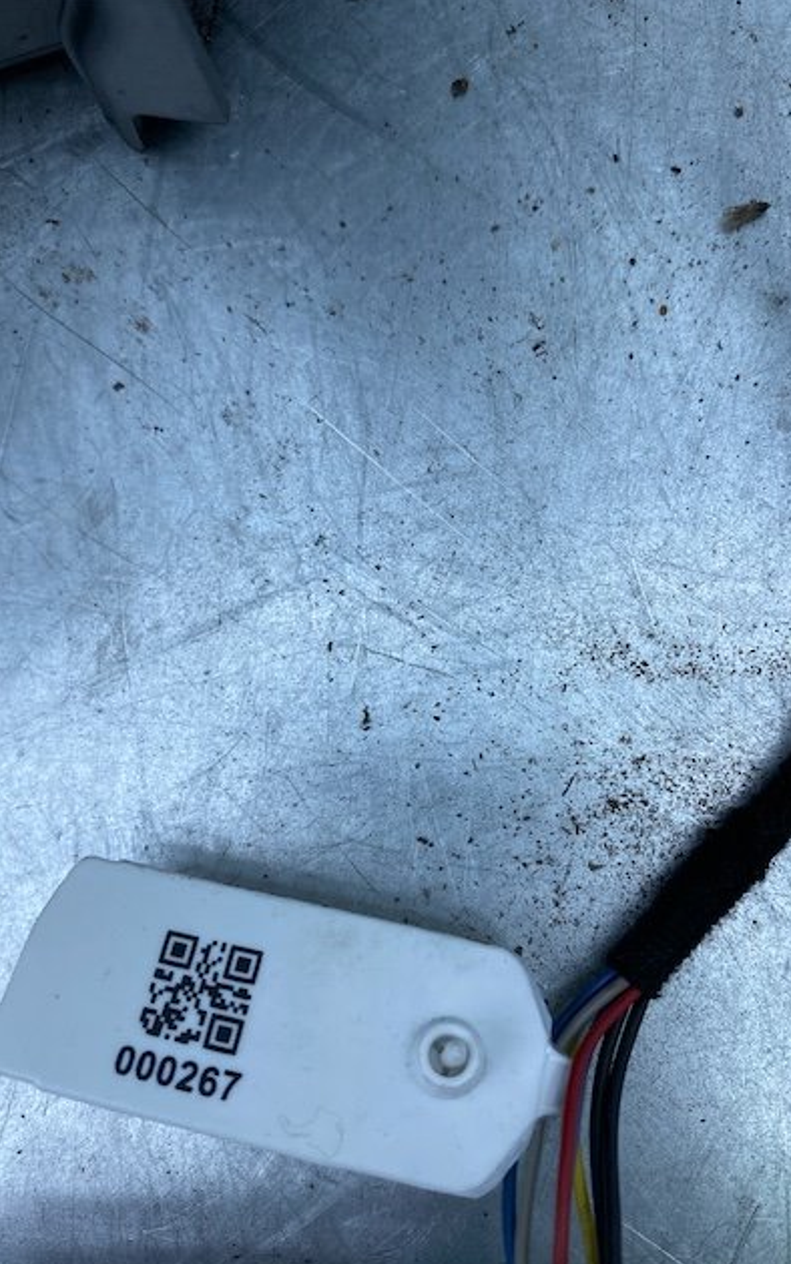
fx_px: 965
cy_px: 636
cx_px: 416
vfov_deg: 66.5
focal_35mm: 28
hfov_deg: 44.5
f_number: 1.8
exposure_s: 1/877
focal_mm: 4.25
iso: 32
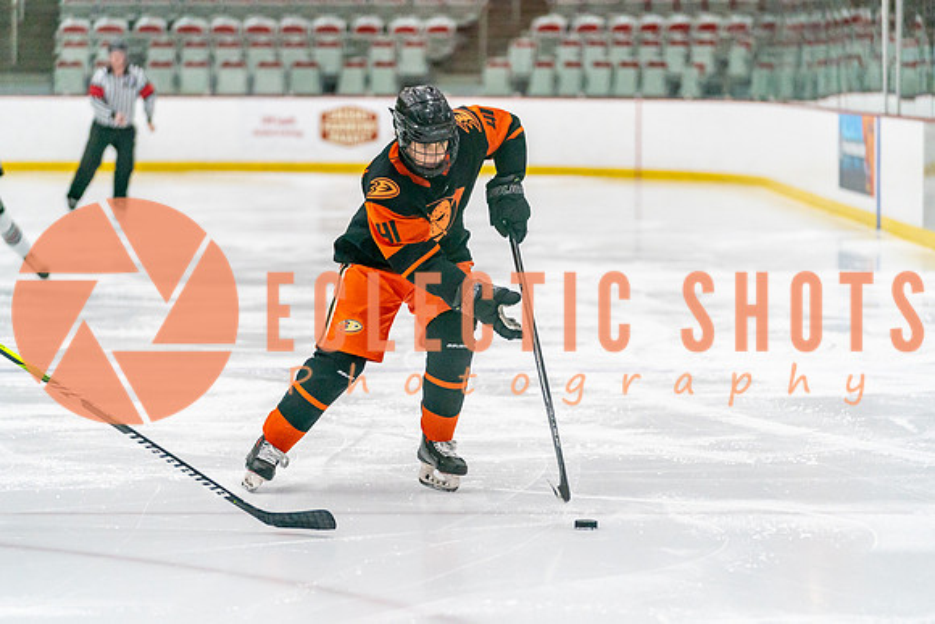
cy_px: 376
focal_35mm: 154
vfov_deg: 8.9
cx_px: 468
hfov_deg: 13.3
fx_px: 4004
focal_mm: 128
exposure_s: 1/1250
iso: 3200
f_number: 2.8
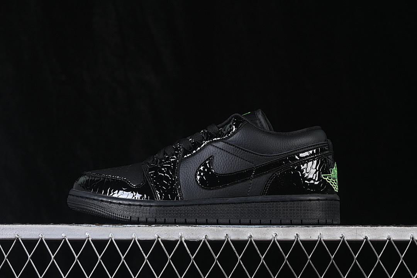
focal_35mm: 75
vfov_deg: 18.2
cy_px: 139
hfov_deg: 27.0
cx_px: 208
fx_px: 869
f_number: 6.3
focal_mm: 50
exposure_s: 1/60
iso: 160
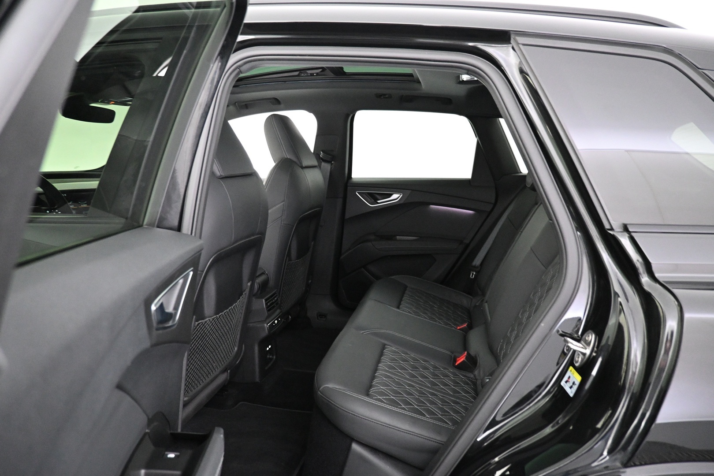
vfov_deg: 53.1
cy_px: 238
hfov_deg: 73.7
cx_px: 357
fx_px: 476
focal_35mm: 24
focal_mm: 16
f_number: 3.5
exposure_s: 1/25
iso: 4000
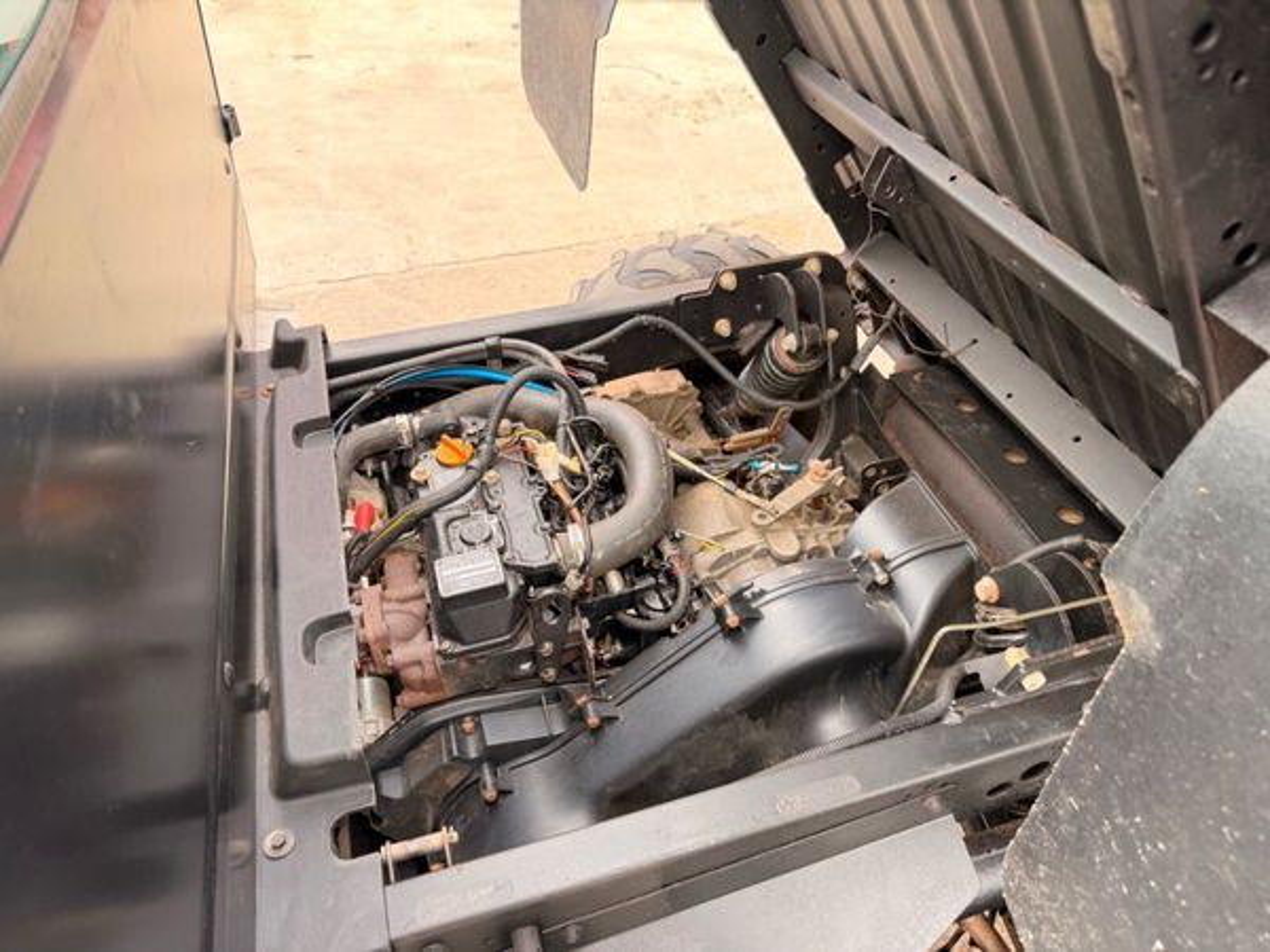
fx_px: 881
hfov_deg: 71.6
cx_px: 635
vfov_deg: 56.8
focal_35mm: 24
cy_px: 476
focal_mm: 6.76
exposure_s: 1/189
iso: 100
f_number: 1.78
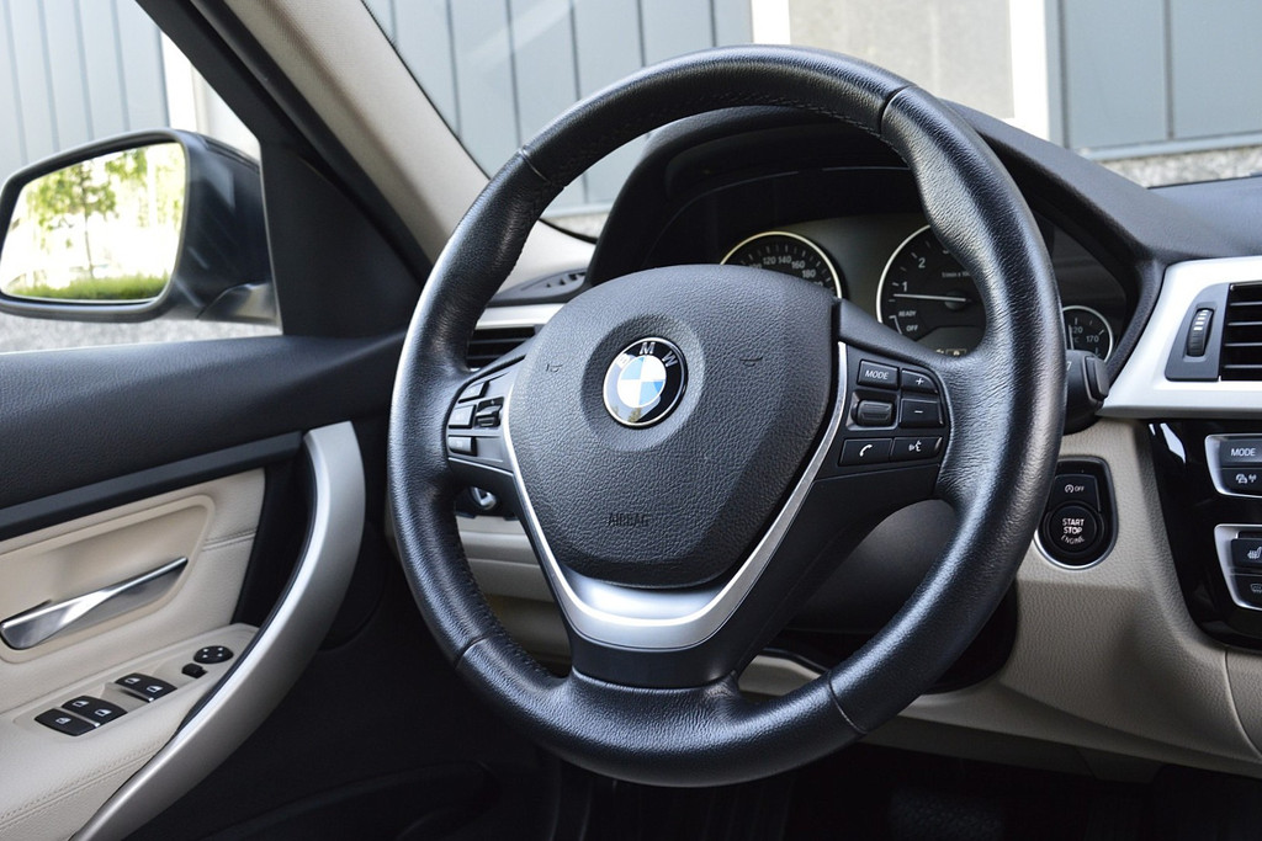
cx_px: 631
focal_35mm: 34
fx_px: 1210
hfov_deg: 55.1
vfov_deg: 38.4
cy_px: 420
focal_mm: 23
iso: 800
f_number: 6.3
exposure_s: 1/60
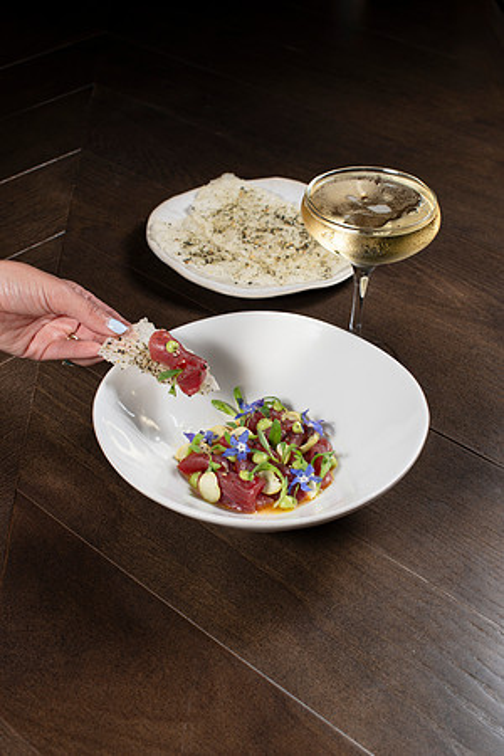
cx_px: 252
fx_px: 1050
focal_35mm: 50
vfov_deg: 39.6
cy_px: 378
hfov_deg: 27.0
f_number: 8
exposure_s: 1/250
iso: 250
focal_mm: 50
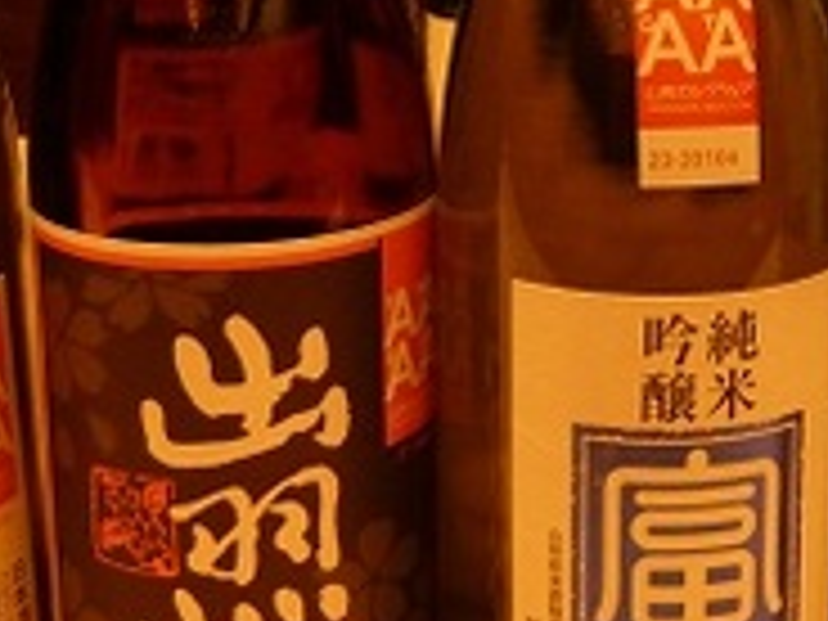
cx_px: 446
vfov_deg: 23.0
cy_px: -7
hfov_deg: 31.7
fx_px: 1459
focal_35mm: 61
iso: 400
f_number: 3.1
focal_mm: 4.5
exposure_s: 1/50
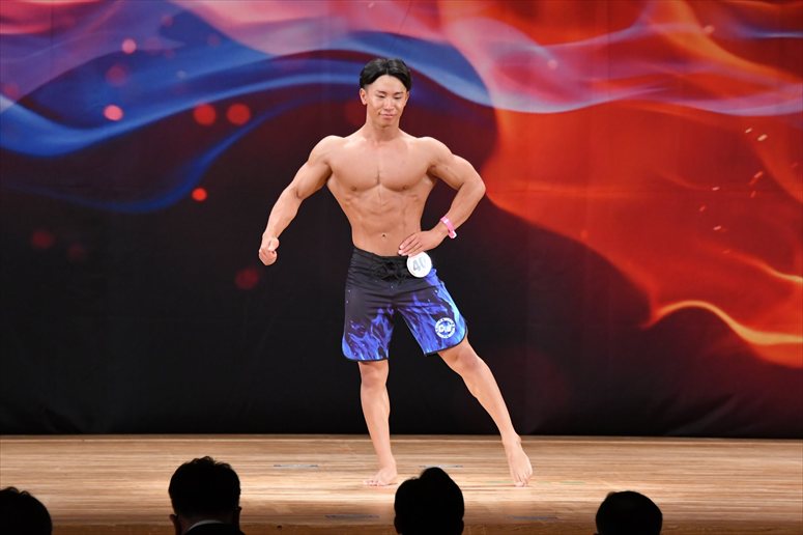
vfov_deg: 5.7
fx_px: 5351
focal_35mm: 240
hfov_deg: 8.6
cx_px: 402
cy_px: 268
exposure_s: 1/400
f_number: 5.6
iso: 3200
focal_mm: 160
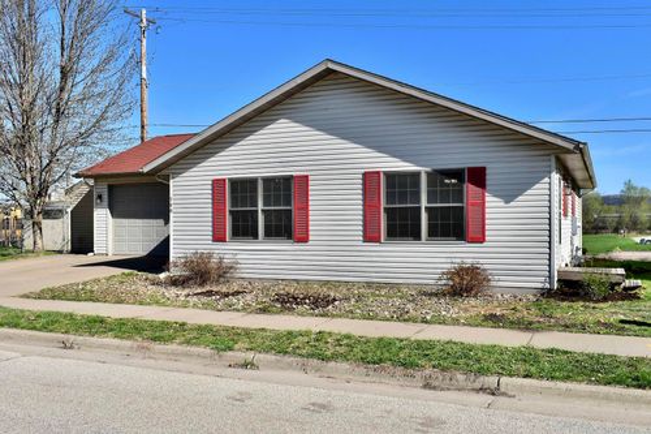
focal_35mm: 33
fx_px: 597
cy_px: 217
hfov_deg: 57.2
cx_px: 326
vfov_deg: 39.9
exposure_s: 1/500
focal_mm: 22
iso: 320
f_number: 11
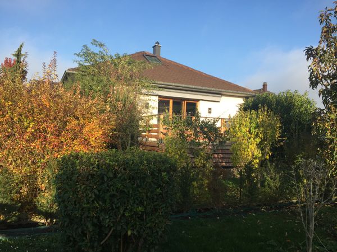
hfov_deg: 61.7
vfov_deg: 48.2
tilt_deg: +2.6
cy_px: 126
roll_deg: -2.3
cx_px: 168
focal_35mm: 29
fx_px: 282
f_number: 2.2
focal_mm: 4.15
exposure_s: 1/1068
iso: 32
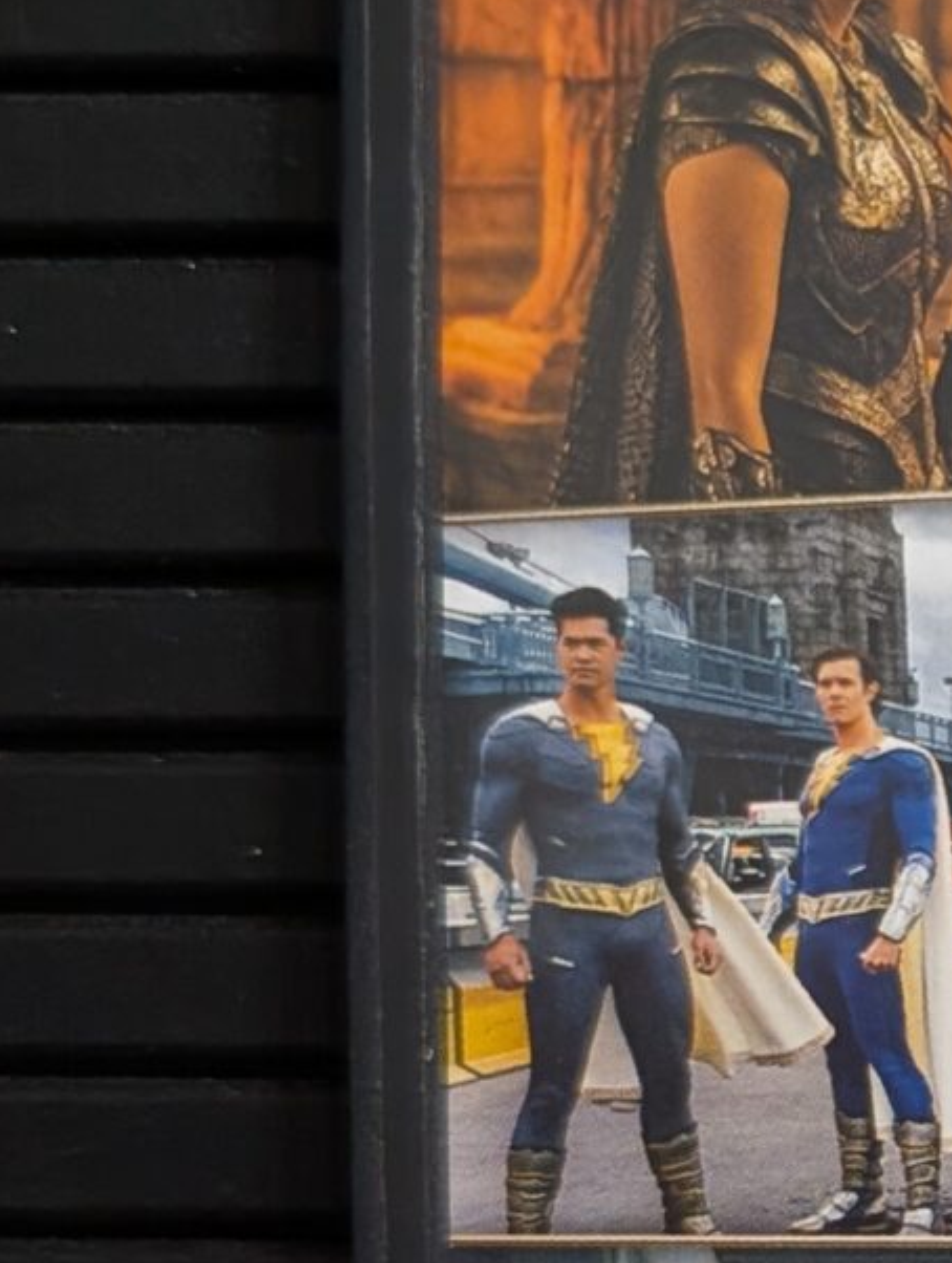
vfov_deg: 18.9
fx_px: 3727
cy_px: 1097
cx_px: 1864
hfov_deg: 12.8
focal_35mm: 102
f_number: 1.68
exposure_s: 1/120
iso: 638
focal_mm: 6.9
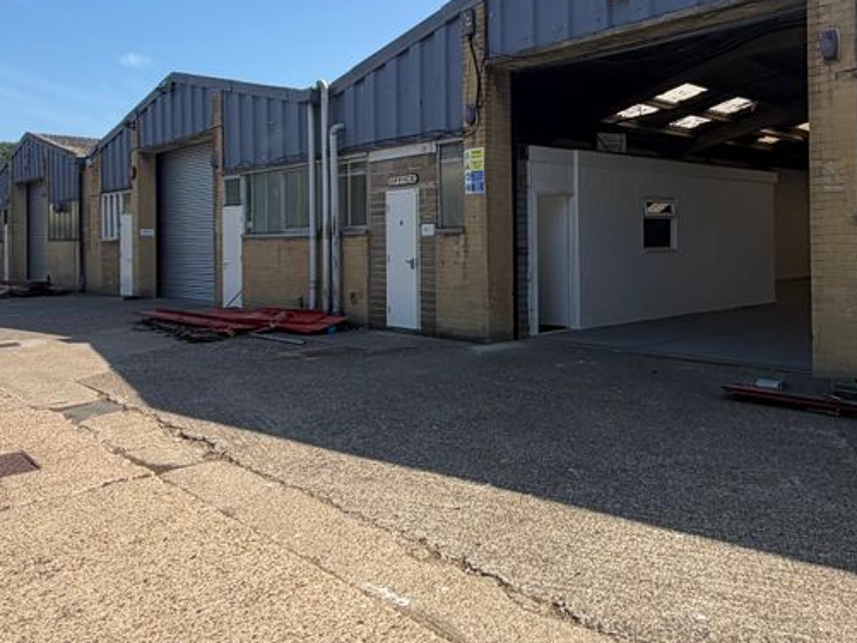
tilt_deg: +1.7
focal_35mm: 31
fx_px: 768
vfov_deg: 45.0
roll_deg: +0.7
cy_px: 230
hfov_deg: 56.3
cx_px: 612
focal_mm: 2.22
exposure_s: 1/770
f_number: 2.2
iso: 25
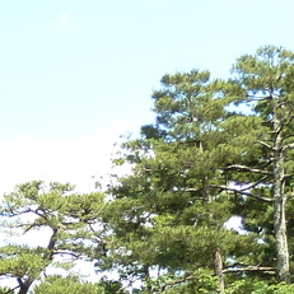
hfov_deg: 9.9
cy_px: 522
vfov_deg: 10.3
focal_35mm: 161
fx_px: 1547
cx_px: -349
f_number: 4
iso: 80
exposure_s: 1/160
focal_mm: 5.7
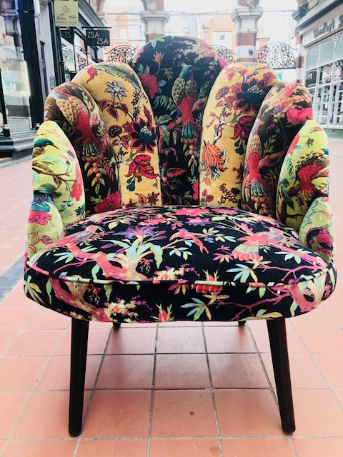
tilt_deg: -16.2
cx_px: 172
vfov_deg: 63.4
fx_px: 370
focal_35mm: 28
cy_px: 228
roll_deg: +1.0
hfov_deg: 49.7
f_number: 1.8
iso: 80
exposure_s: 1/50
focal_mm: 3.99
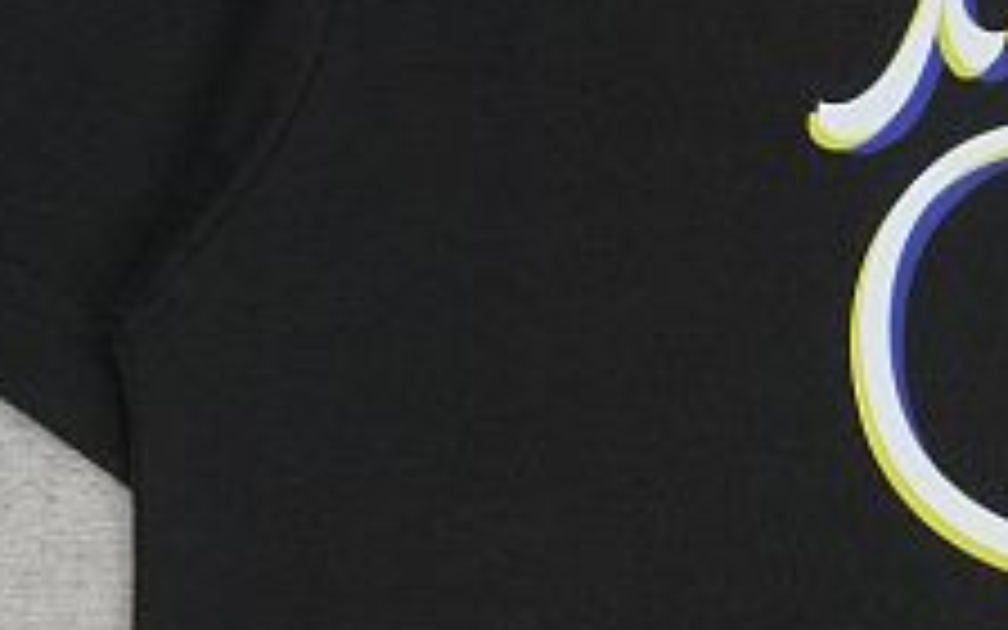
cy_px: 740
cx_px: 1552
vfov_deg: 9.9
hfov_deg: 14.7
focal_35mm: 131
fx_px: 3599
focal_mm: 24
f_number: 8
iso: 1000
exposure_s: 1/160
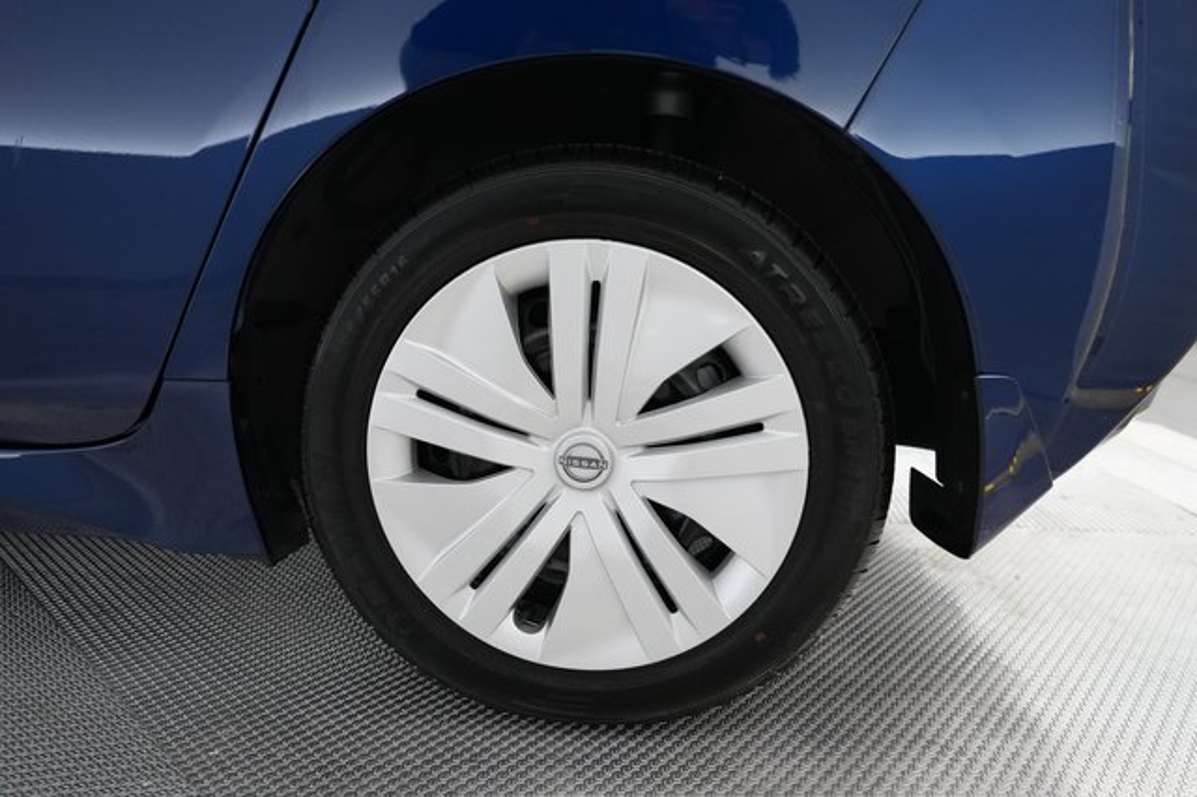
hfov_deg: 73.8
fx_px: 798
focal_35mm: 24
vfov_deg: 53.1
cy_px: 398
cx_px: 598
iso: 3200
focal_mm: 24
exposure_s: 1/320
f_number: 2.8
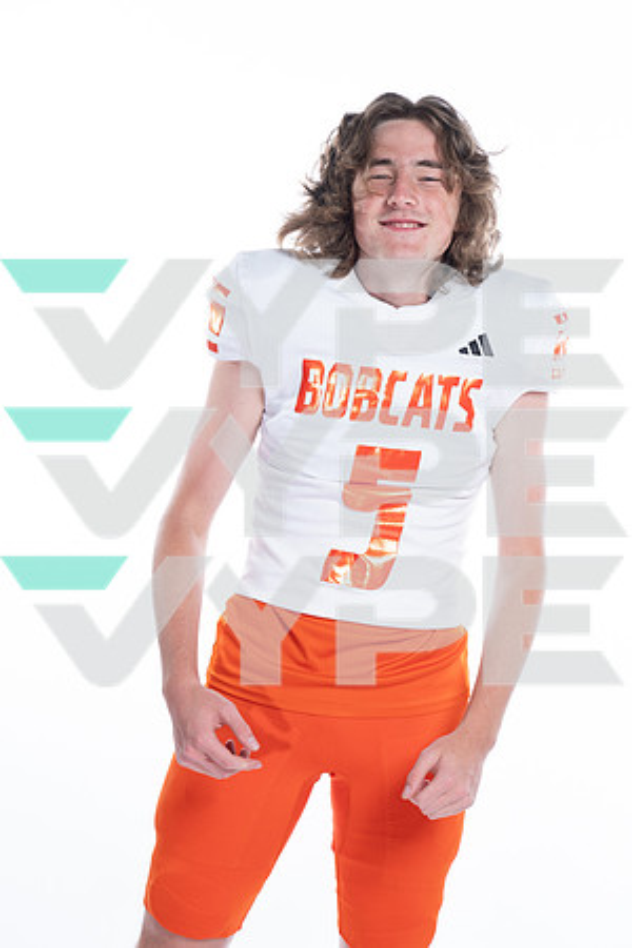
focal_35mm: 70
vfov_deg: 28.8
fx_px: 1843
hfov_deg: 19.5
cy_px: 474
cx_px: 316
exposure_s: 1/250
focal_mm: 70
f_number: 5.6
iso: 400
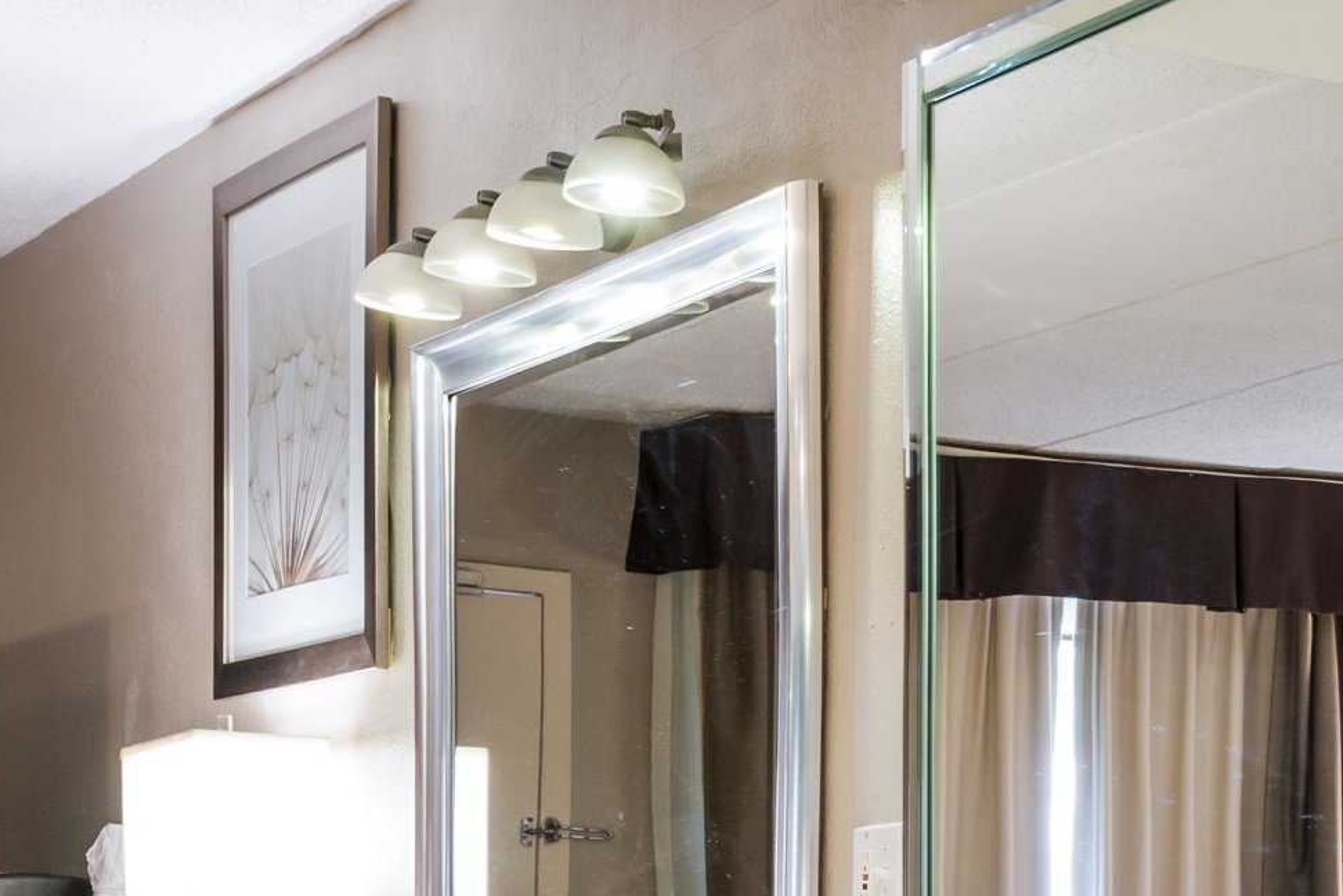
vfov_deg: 12.8
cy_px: 1291
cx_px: 1923
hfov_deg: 18.1
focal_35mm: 102
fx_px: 3806
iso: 320
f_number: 8
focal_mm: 22
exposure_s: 1/1.25
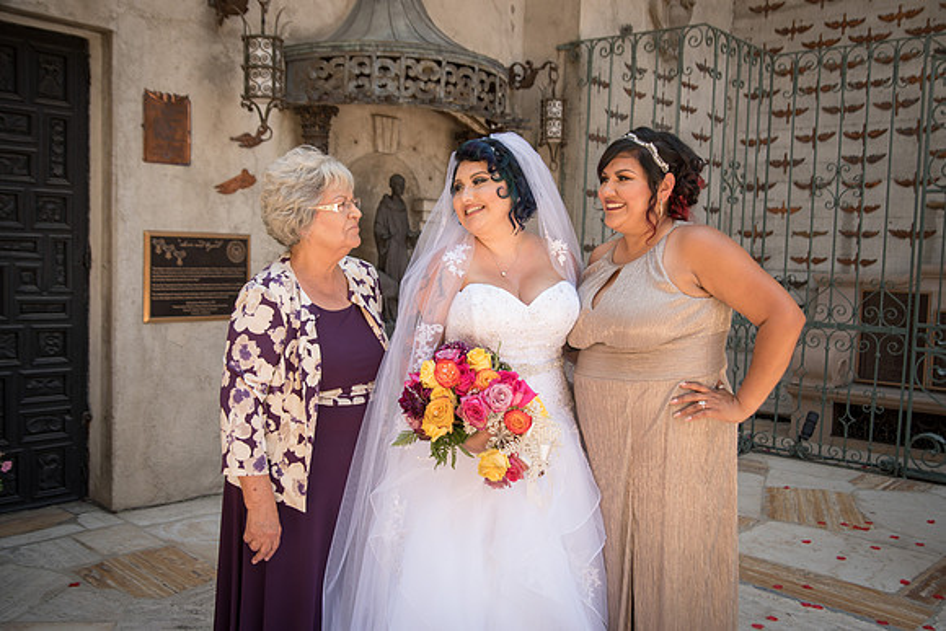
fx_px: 849
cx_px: 473
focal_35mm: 32
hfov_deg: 58.3
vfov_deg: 40.8
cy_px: 316
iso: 100
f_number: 4.5
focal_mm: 32
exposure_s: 1/100
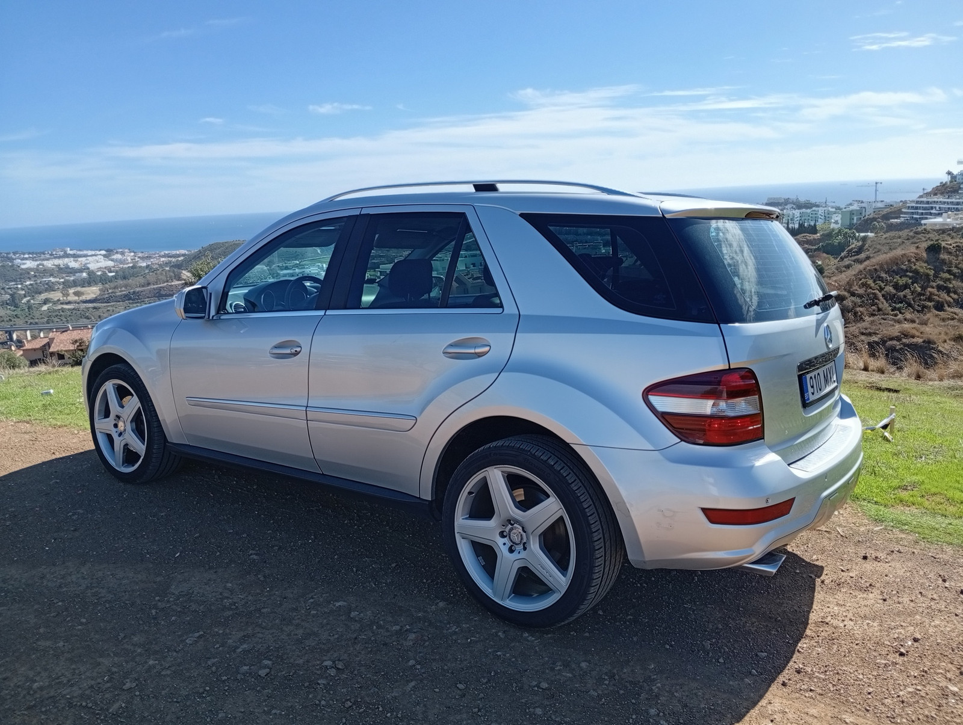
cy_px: 362
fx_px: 752
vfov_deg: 51.5
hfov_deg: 65.2
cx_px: 482
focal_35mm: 27
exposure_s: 1/348
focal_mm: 3.98
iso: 50
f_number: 1.8
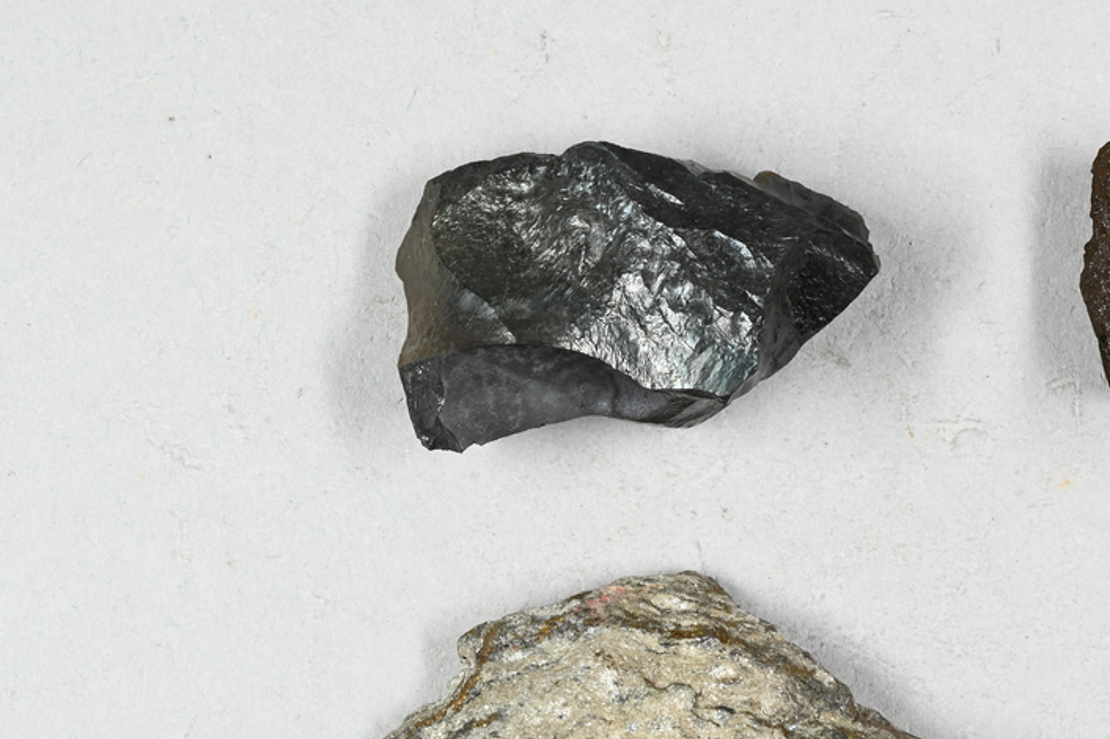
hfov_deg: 17.1
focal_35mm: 119
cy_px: 518
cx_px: 895
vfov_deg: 11.5
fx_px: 3667
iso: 200
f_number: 22
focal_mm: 70
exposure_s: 1/2
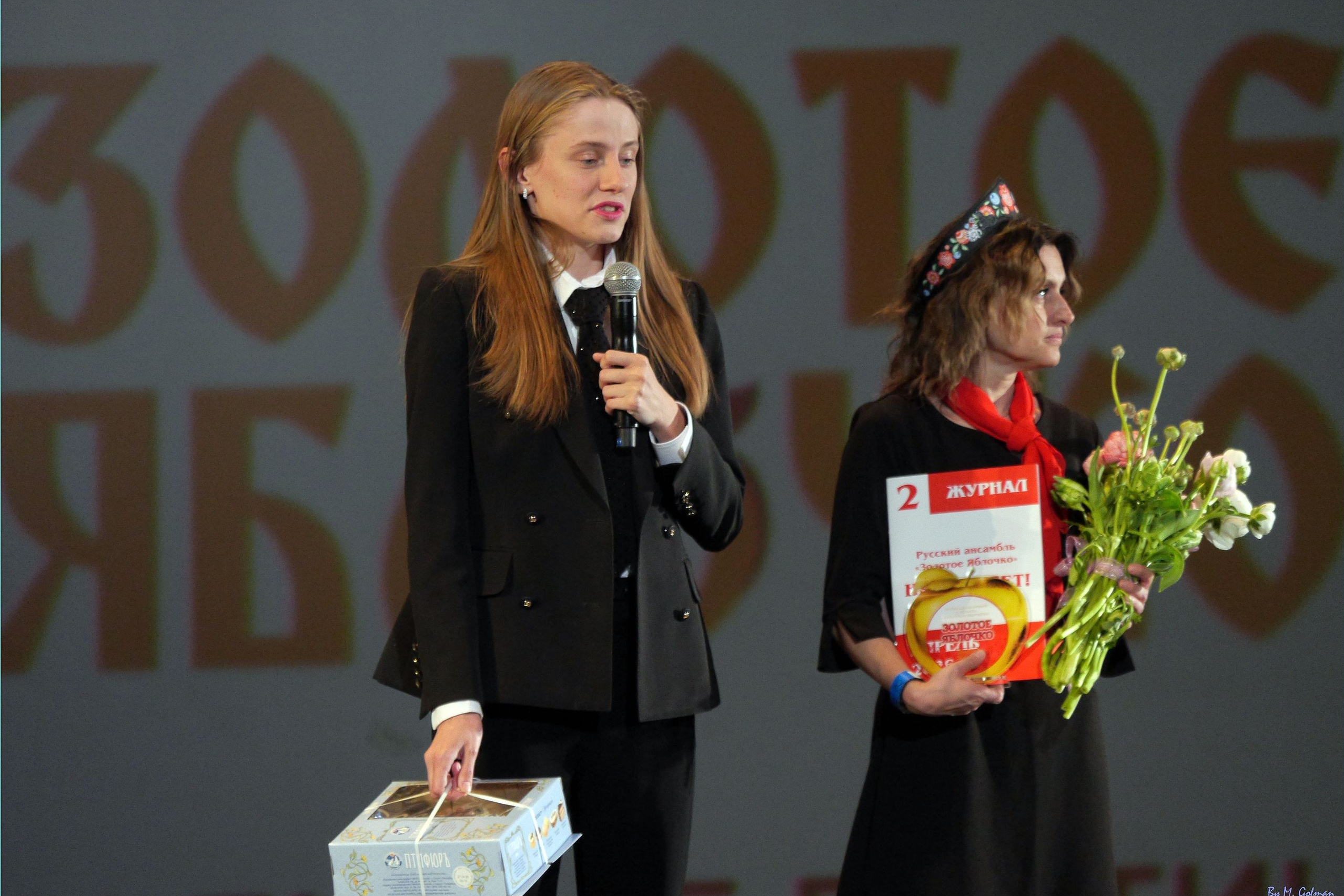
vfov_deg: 3.1
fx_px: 16648
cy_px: 401
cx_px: 673
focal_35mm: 446
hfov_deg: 4.6
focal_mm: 214
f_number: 5.1
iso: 1600
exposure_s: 1/160
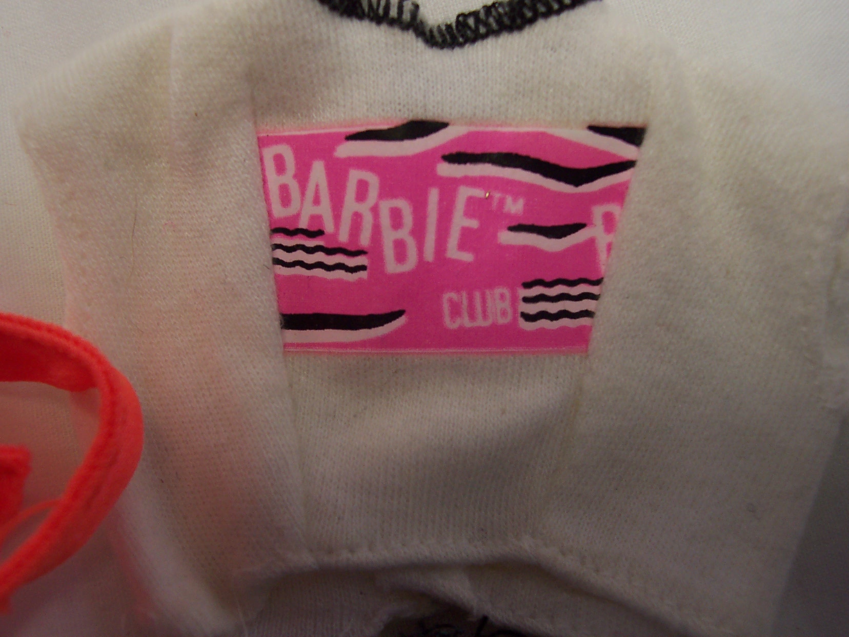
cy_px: 318
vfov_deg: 38.7
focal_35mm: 37
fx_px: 907
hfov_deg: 50.1
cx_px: 424
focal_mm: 5.6
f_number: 2.8
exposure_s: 1/60
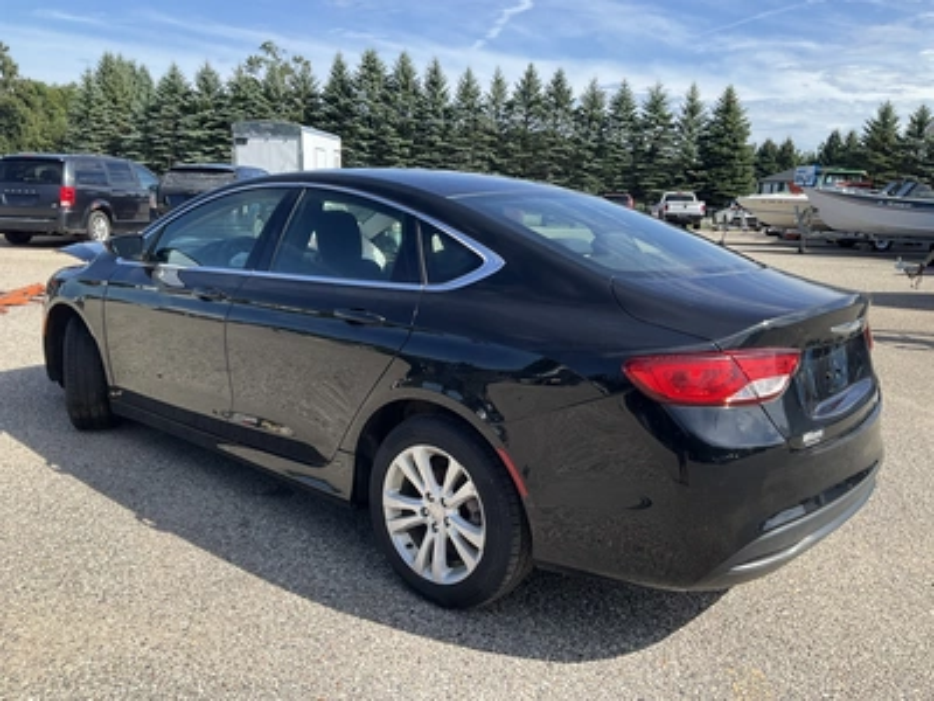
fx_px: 782
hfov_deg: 61.7
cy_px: 350
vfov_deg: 48.2
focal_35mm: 29
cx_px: 467
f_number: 1.8
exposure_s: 1/978
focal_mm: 3
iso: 25
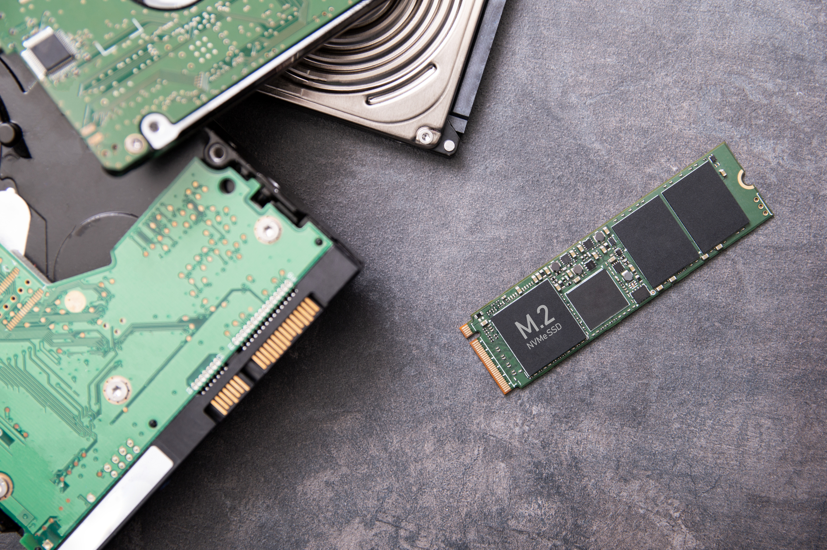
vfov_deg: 18.1
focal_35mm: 75
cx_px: 414
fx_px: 1721
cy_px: 275
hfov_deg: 27.0
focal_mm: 50
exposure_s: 1/160
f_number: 4
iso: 100
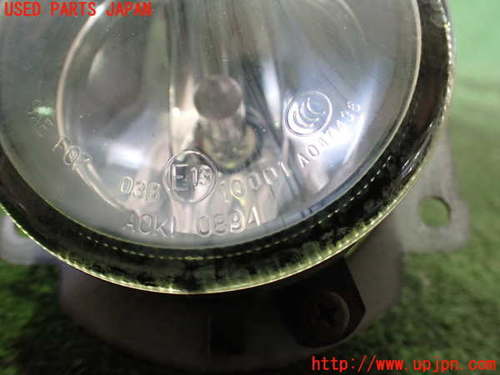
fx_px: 433
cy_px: 188
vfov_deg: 46.8
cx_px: 250
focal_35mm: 30
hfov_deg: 60.0
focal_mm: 5.4
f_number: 2.3
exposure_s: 1/60
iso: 800
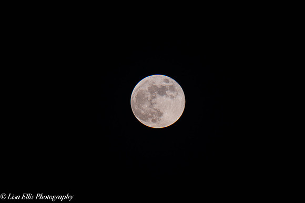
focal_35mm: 720
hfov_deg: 2.9
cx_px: 152
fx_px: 6096
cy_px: 102
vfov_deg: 1.9
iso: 100
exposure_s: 1/200
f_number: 5.6
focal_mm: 600
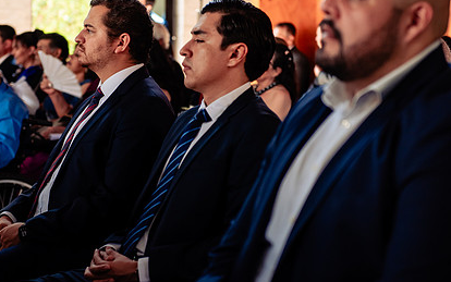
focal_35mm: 101
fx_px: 1242
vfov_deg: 13.0
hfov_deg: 20.6
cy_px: 133
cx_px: 188
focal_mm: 70
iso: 800
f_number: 3.2
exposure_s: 1/250
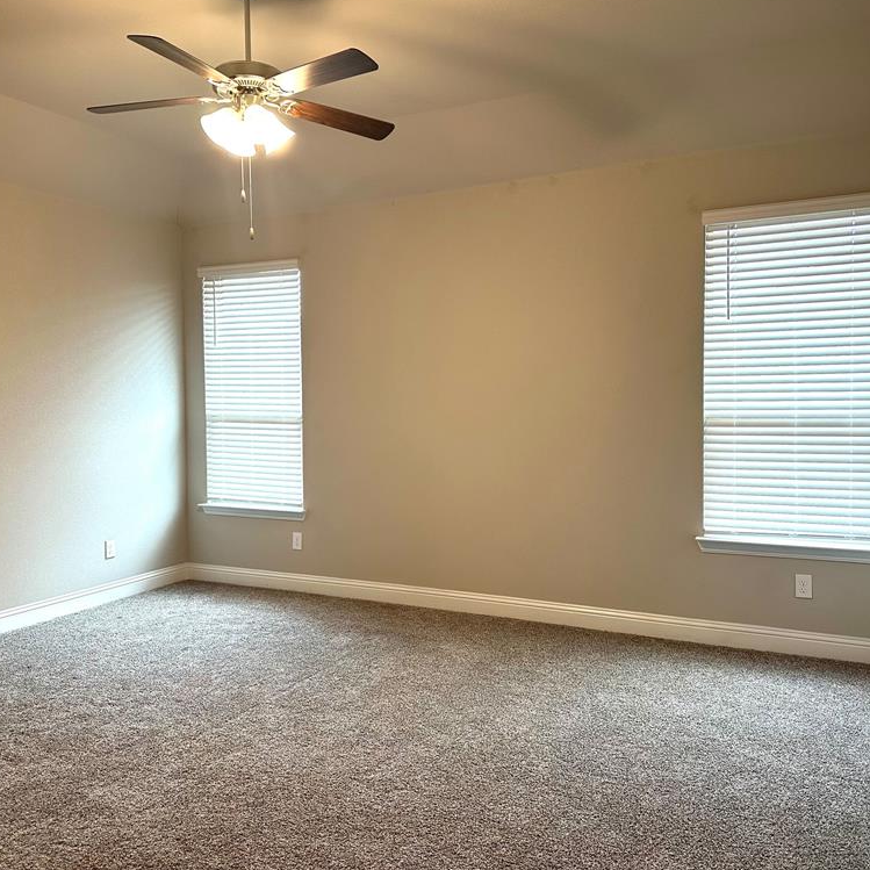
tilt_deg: -1.2
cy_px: 429
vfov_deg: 55.6
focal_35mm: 29
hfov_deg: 55.6
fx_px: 825
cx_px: 398
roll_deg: +0.4
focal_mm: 6.86
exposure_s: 1/120
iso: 160
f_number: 1.78
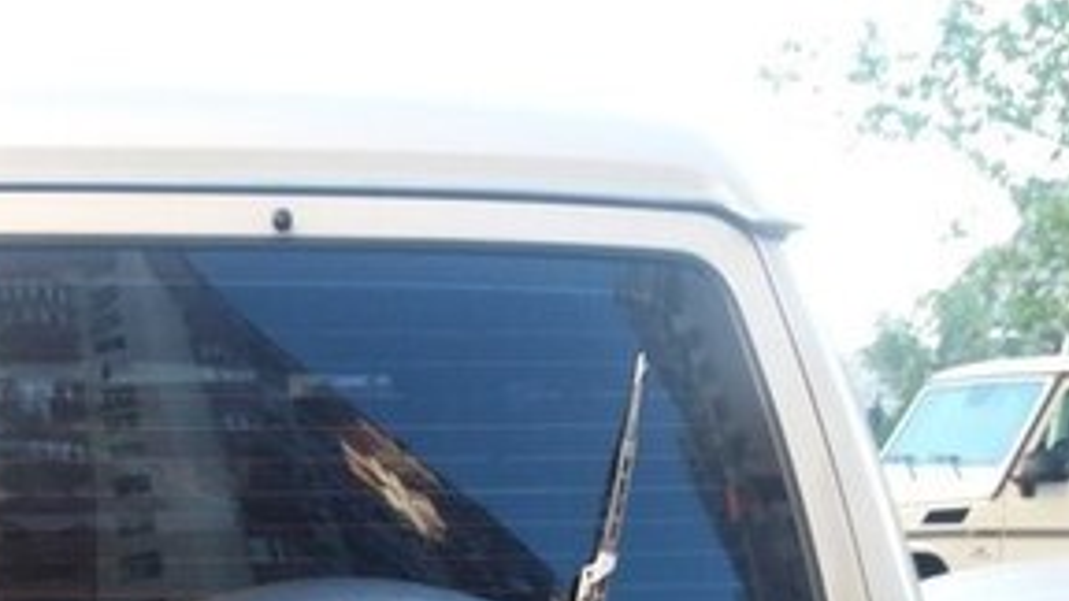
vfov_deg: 15.8
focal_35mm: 70
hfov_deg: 29.5
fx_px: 1984
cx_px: 226
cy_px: 911
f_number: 1.9
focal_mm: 3.7
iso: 64
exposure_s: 1/100
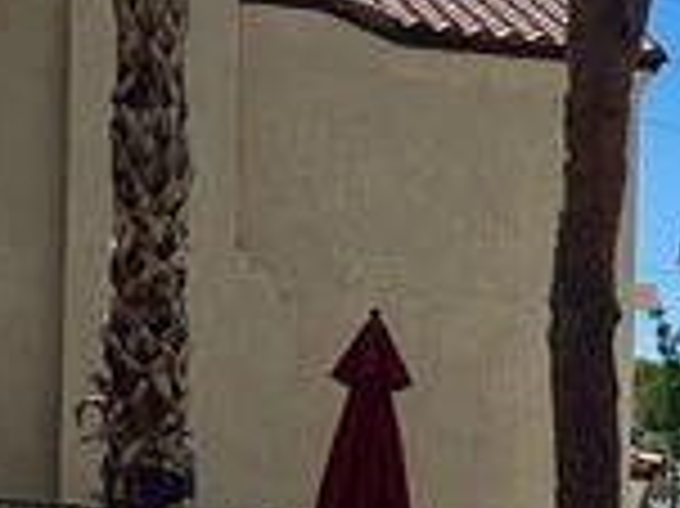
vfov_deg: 8.2
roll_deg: -2.1
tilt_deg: -2.4
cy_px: 823
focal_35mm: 176
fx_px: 3455
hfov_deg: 10.9
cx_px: 910
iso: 50
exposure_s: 1/8696
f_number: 1.5
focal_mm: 5.7
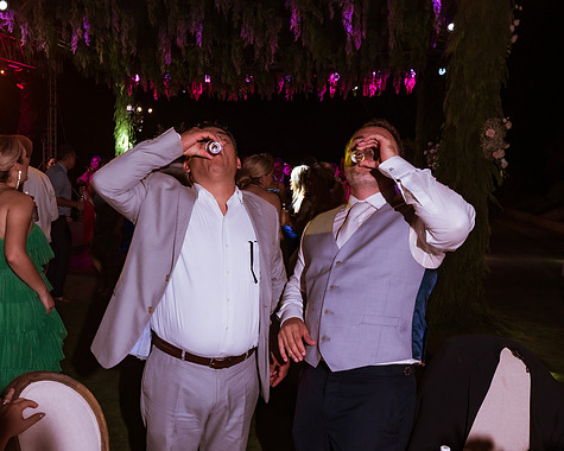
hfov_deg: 51.0
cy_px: 271
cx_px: 213
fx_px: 584
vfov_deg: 42.0
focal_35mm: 35
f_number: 6.3
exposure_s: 1/60
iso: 2000
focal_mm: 24
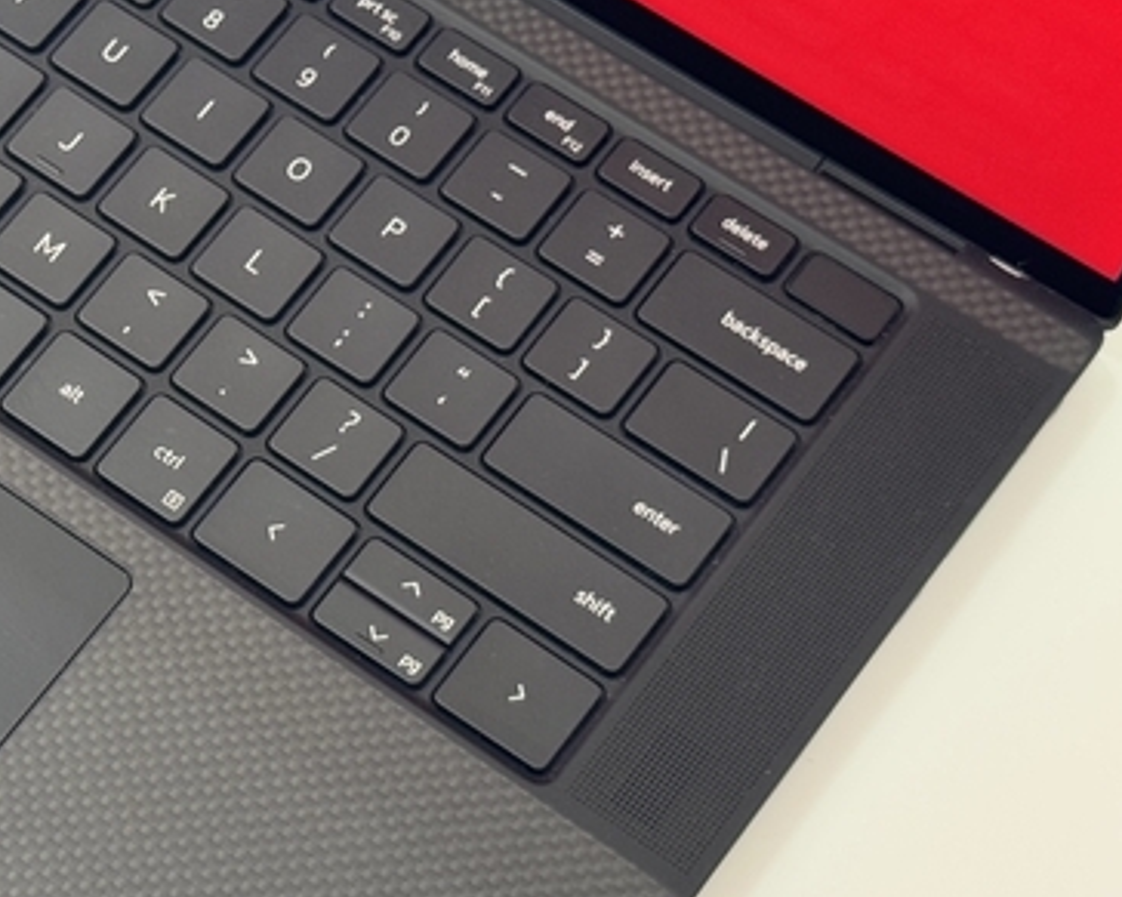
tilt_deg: -63.6
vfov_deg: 14.9
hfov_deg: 18.3
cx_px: 59
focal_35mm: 103
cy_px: 524
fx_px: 3419
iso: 100
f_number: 1.78
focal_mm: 6.76
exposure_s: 1/79
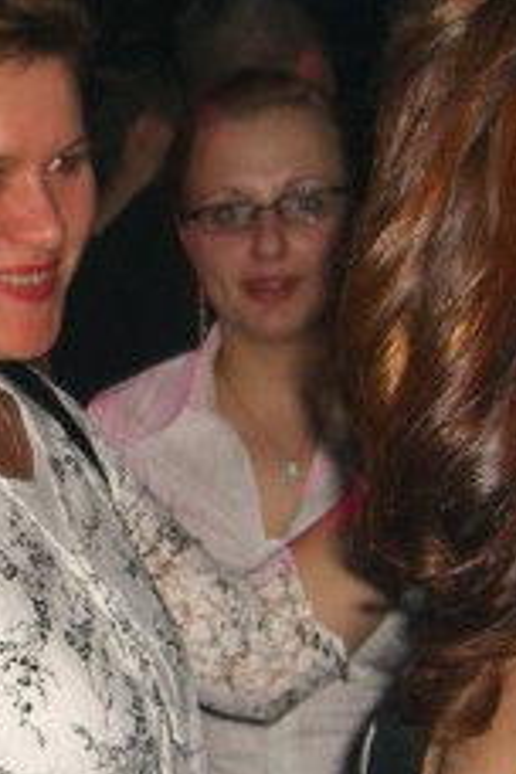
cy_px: 543
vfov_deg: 19.5
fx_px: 2236
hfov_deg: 13.0
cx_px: 37
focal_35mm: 104
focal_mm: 7.9
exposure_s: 1/60
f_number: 2.8
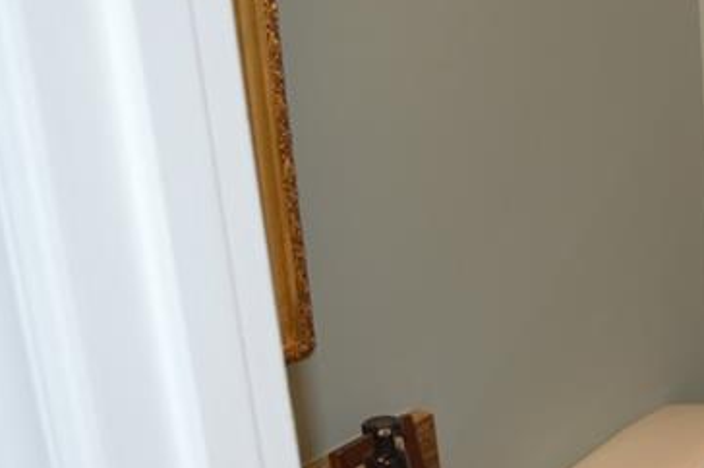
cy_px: 422
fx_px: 1485
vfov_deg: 17.6
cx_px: 948
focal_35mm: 76
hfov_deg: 23.2
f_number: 3.5
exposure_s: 1/30
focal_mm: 18
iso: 160
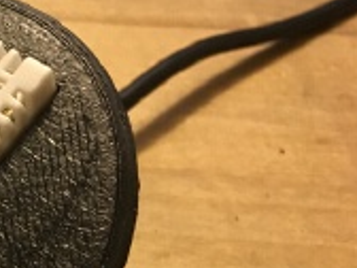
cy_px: 247
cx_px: -199
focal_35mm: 92
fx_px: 949
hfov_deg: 18.5
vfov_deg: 15.8
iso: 160
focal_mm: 4.15
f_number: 2.2
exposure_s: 1/33
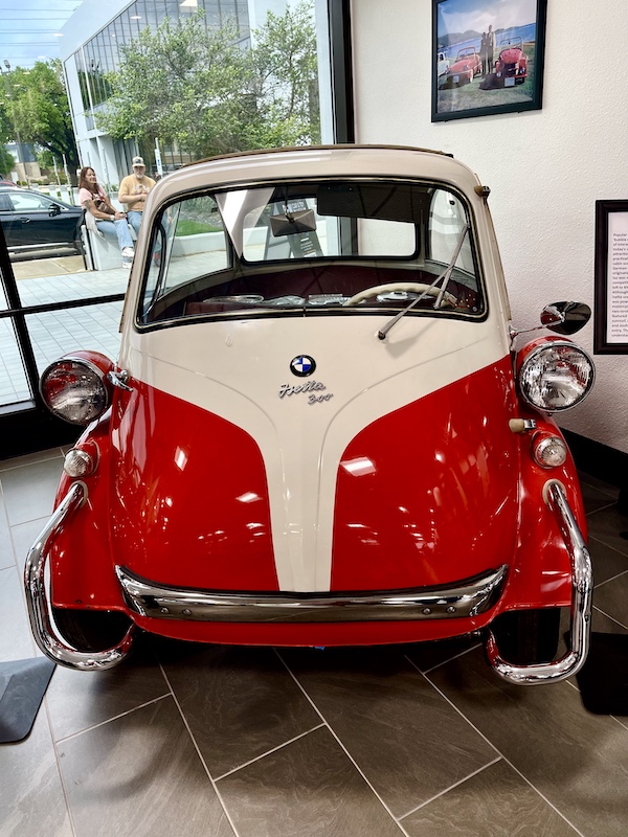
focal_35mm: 25
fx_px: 605
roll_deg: +4.2
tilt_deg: -22.5
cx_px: 314
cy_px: 418
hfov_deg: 54.9
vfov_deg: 69.4
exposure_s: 1/65
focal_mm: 5.1
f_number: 1.6
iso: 64
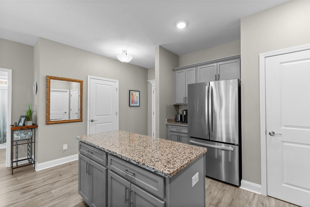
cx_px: 155
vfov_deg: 77.3
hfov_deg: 100.4
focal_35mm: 15
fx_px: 129
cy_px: 104
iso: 100
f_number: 4.5
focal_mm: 10
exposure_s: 1/5
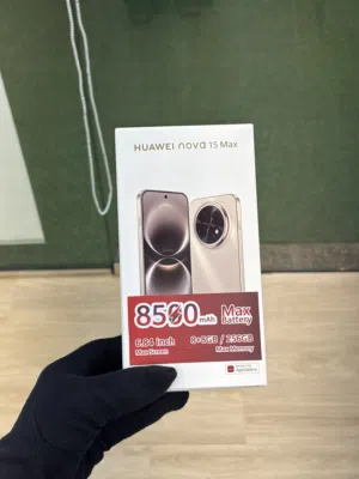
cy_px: 240
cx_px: 180
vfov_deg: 36.8
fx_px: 719
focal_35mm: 52
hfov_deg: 28.0
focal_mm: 5.96
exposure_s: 1/249
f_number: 1.6
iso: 32
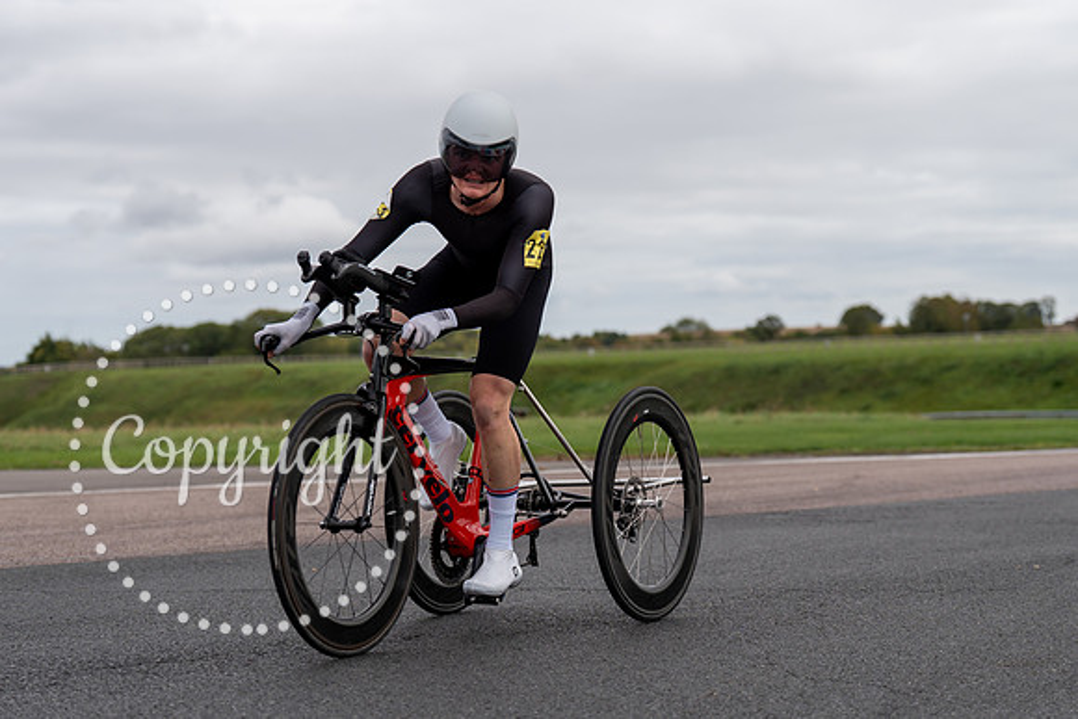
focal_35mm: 78
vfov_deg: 17.4
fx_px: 2347
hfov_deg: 25.9
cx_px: 539
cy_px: 360
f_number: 3.5
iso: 125
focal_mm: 70
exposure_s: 1/1000
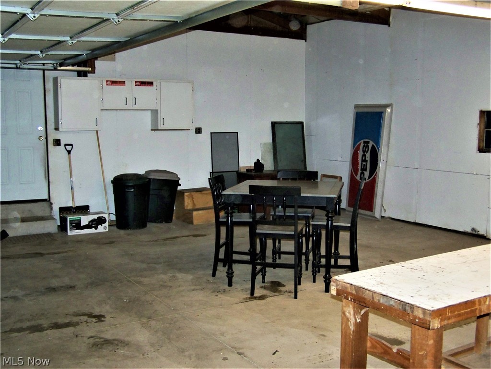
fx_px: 539
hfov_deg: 49.0
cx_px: 246
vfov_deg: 37.7
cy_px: 184
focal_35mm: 38
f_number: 2.8
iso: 200
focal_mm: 6.3
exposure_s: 1/30
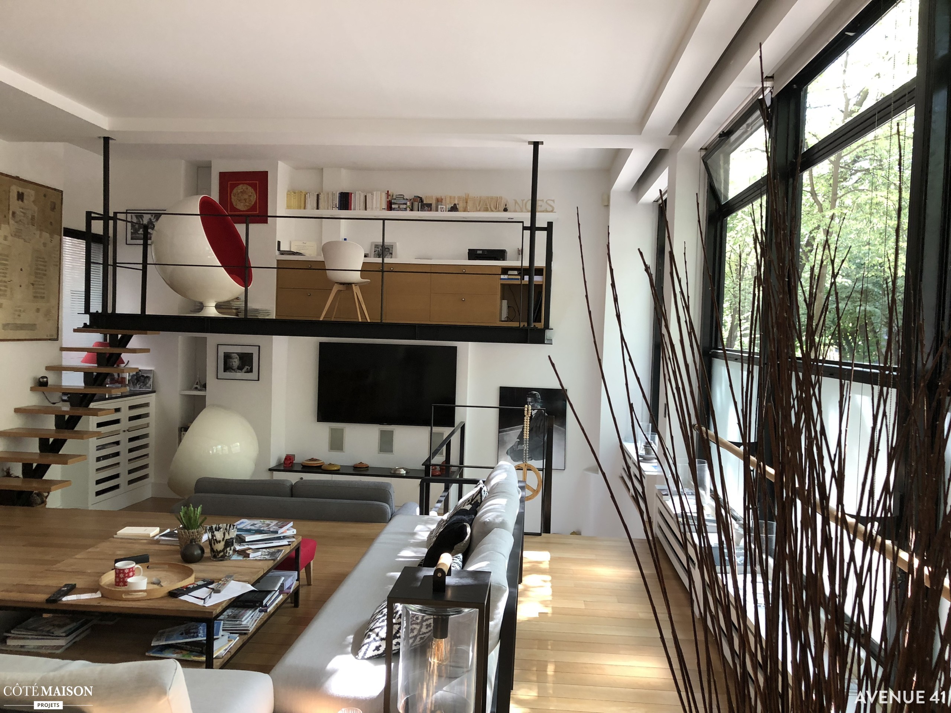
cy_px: 356
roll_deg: -0.2
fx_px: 769
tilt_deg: -1.2
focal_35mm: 28
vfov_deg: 49.7
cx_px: 476
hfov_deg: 63.4
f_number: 1.8
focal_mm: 4
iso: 32
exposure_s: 1/30
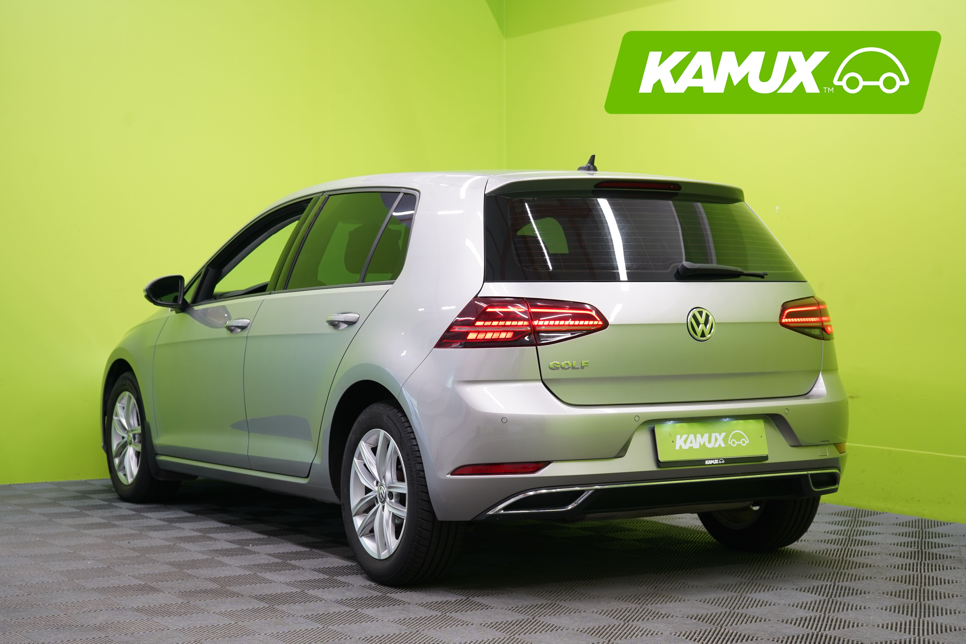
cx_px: 483
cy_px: 322
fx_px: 1637
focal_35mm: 61
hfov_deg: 32.9
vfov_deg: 22.3
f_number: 5.6
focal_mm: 61
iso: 400
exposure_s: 1/25
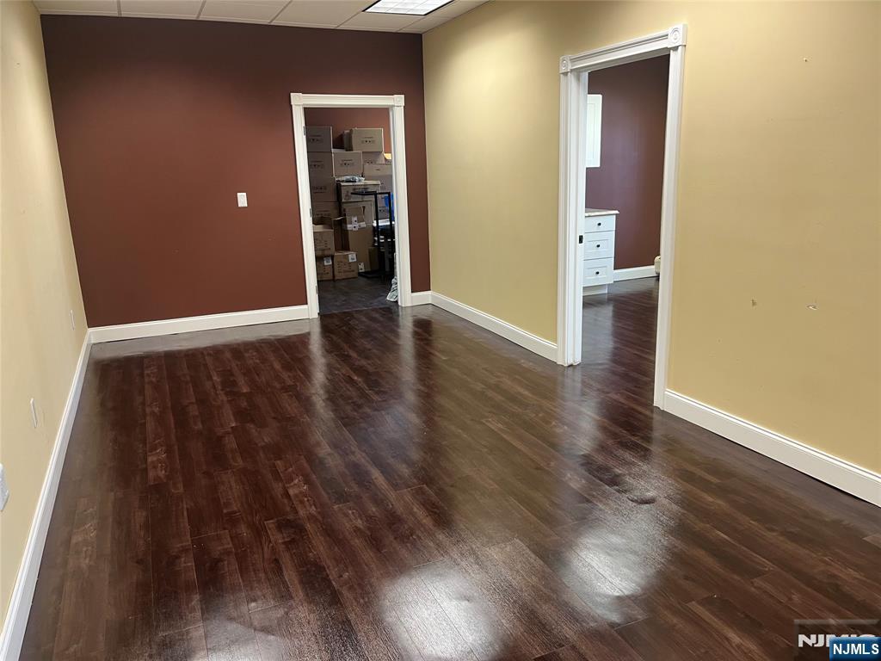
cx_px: 440
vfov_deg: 53.1
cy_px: 330
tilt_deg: -14.8
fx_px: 662
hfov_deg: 67.3
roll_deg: +1.4
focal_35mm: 26
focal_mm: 5.1
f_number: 1.6
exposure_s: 1/60
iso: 80
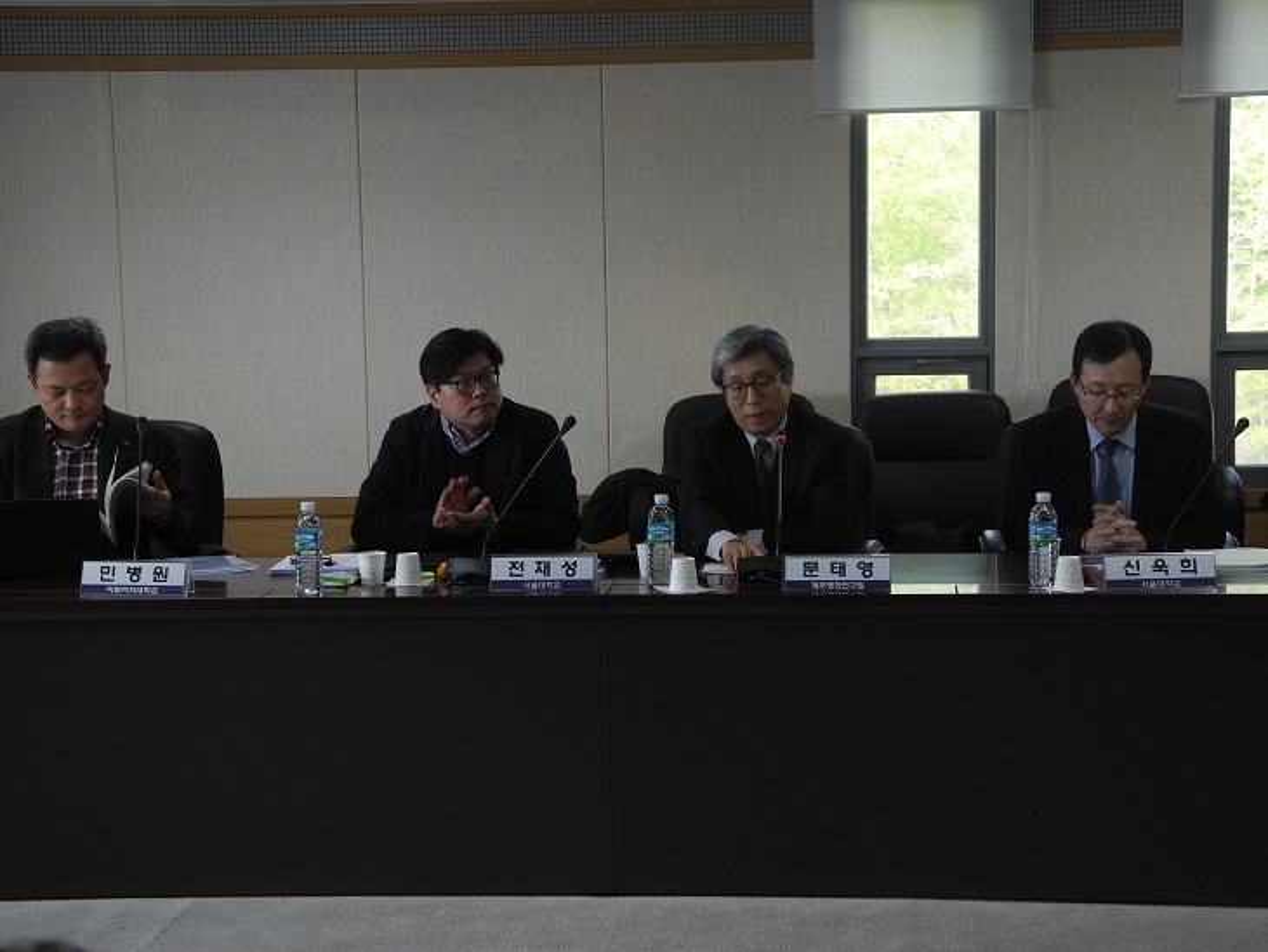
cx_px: 634
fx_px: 2785
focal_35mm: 76
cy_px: 476
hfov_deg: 25.7
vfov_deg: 19.4
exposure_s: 1/41.6
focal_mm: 16.3
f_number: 4
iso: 100
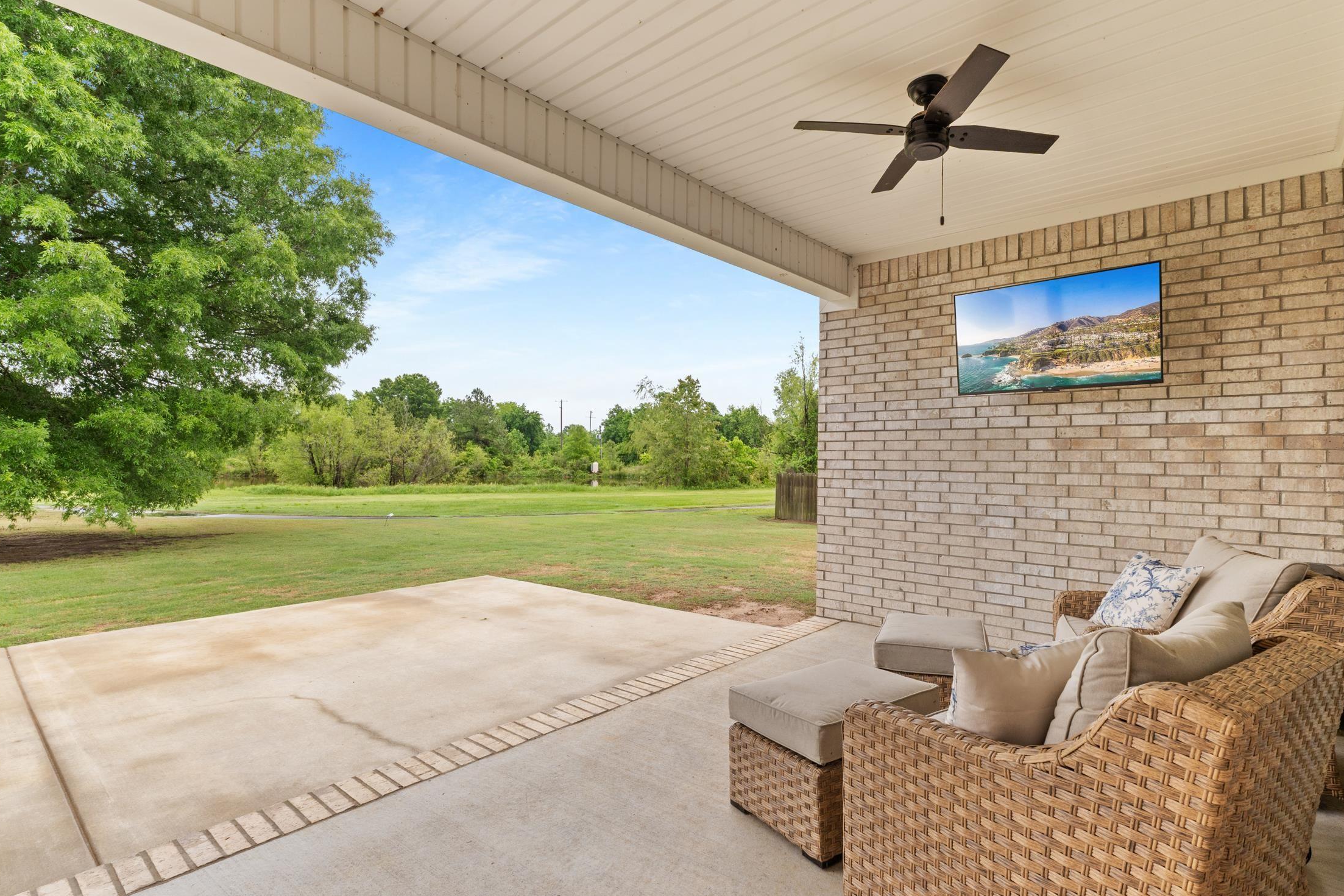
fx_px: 635
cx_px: 724
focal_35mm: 17
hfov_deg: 93.1
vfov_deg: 70.4
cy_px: 467
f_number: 9
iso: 200
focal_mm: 10
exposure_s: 1/30
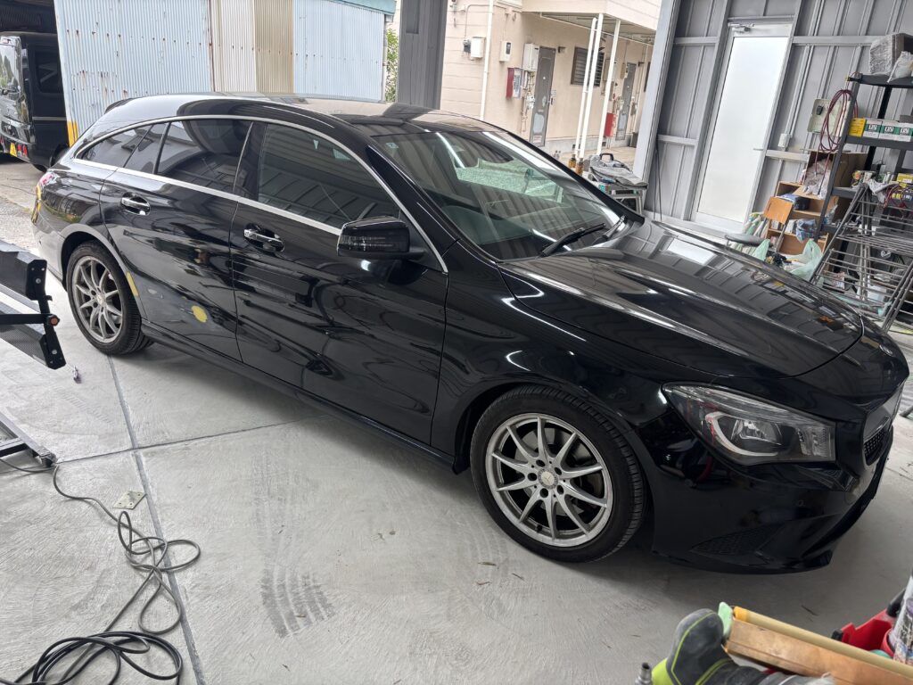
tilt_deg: -19.8
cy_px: 342
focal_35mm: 26
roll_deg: -3.7
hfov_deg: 67.3
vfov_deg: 53.1
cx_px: 456
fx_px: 686
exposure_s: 1/157
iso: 40
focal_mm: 5.96
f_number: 1.6
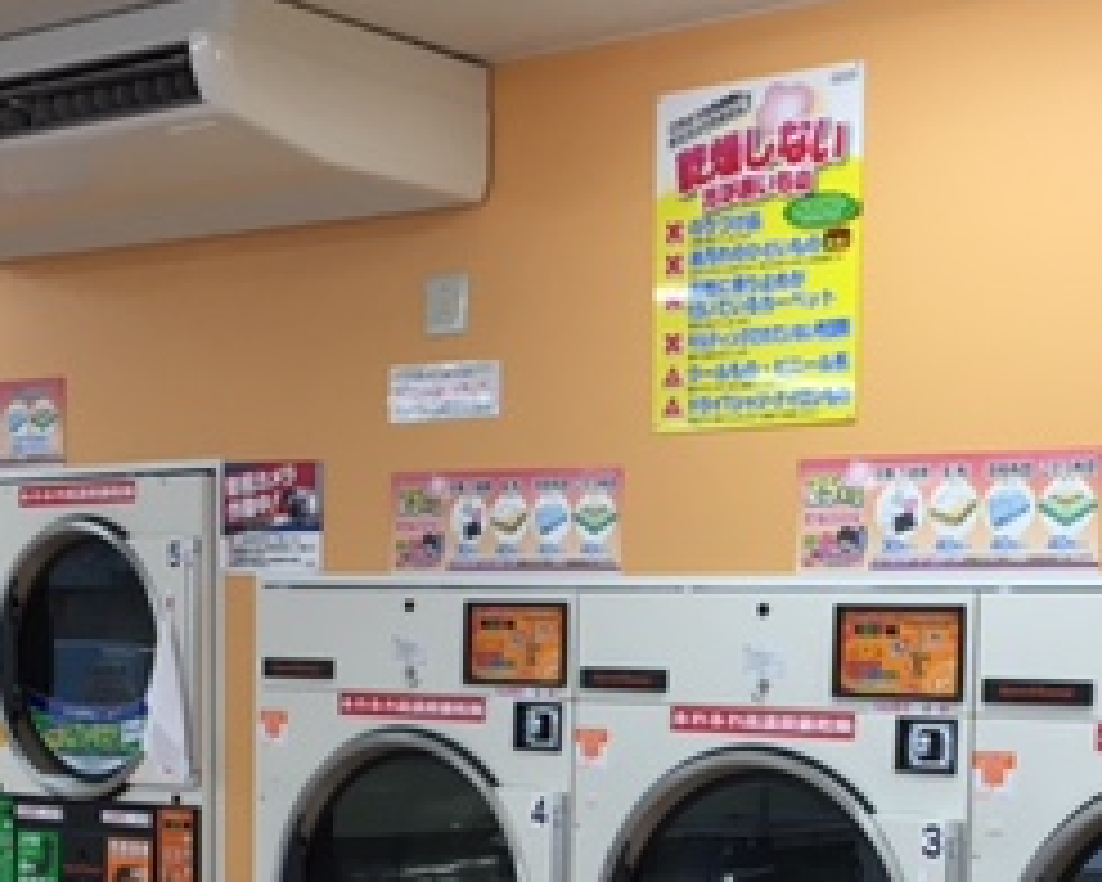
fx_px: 2414
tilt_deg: -4.7
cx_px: 666
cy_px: 896
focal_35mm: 74
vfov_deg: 20.0
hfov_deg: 25.7
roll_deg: -1.8
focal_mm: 4.15
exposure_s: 1/40
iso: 25
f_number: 2.2
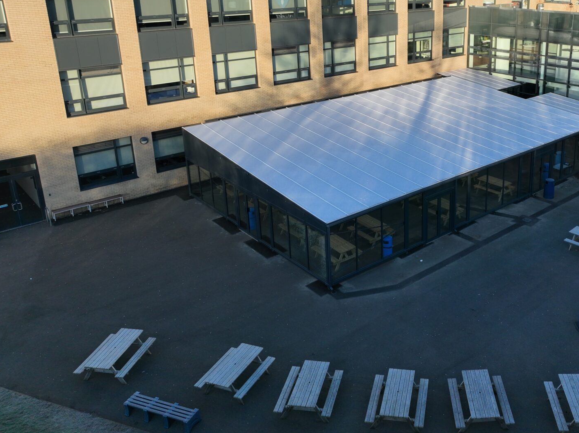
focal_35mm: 34
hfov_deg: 52.5
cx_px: 406
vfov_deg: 41.2
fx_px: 568
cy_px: 143
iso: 300
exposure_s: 1/1000
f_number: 2.8
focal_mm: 12.29
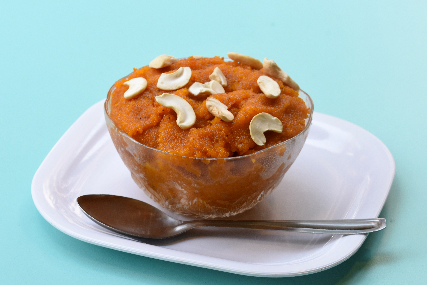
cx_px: 214
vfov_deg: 10.2
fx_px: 1601
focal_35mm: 135
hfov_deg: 15.2
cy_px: 142
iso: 500
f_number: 10
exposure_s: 1/100
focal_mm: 90
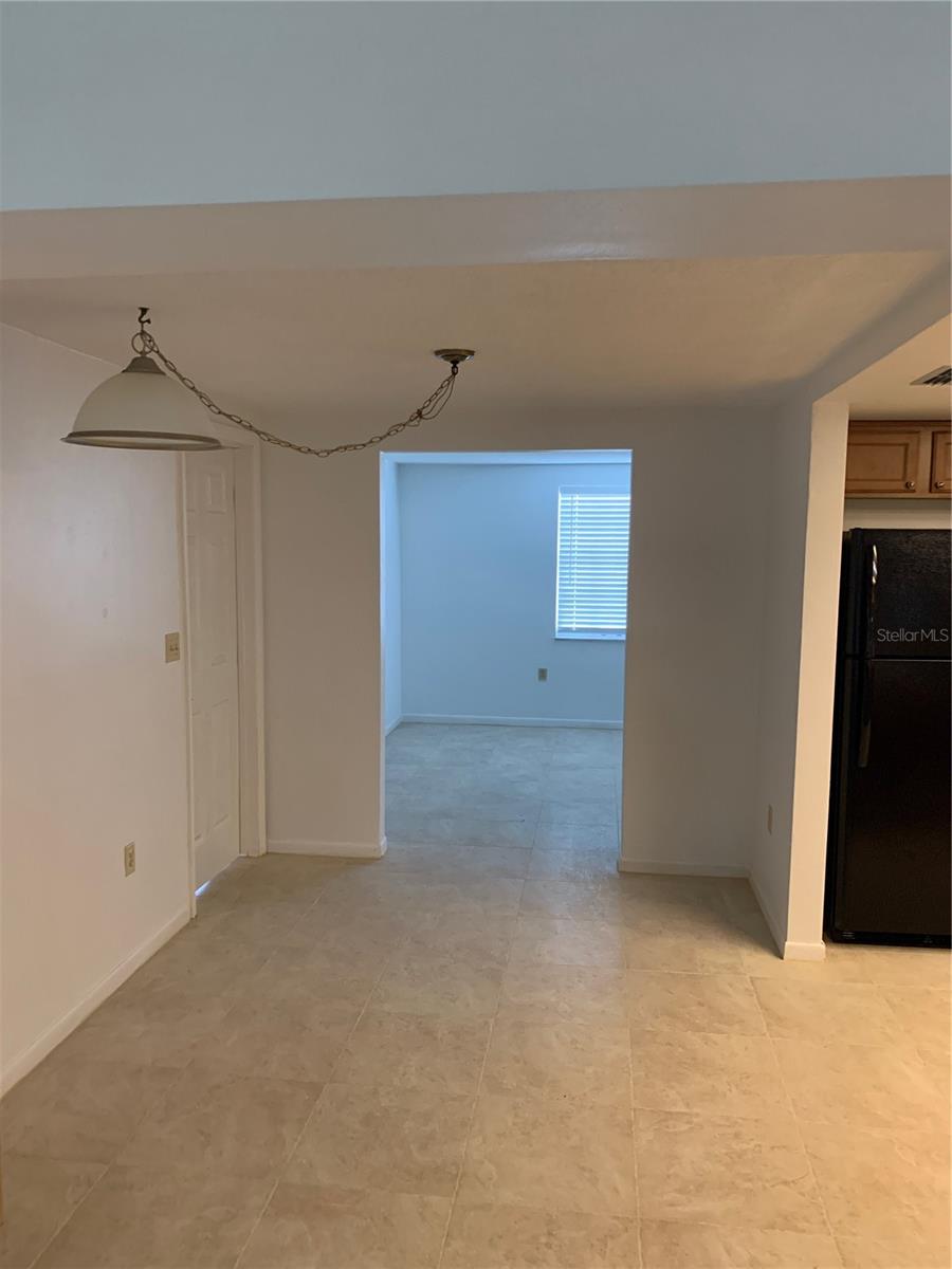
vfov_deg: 67.3
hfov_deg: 53.1
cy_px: 634
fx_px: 953
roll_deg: +0.1
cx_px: 476
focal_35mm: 26
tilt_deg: -6.3
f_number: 1.8
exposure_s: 1/60
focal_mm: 4.25
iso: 320
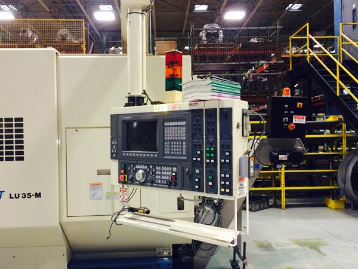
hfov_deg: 56.8
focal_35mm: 32
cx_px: 177
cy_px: 139
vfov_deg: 44.2
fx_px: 331
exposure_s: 1/30
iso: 160
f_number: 2.2
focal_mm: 4.12
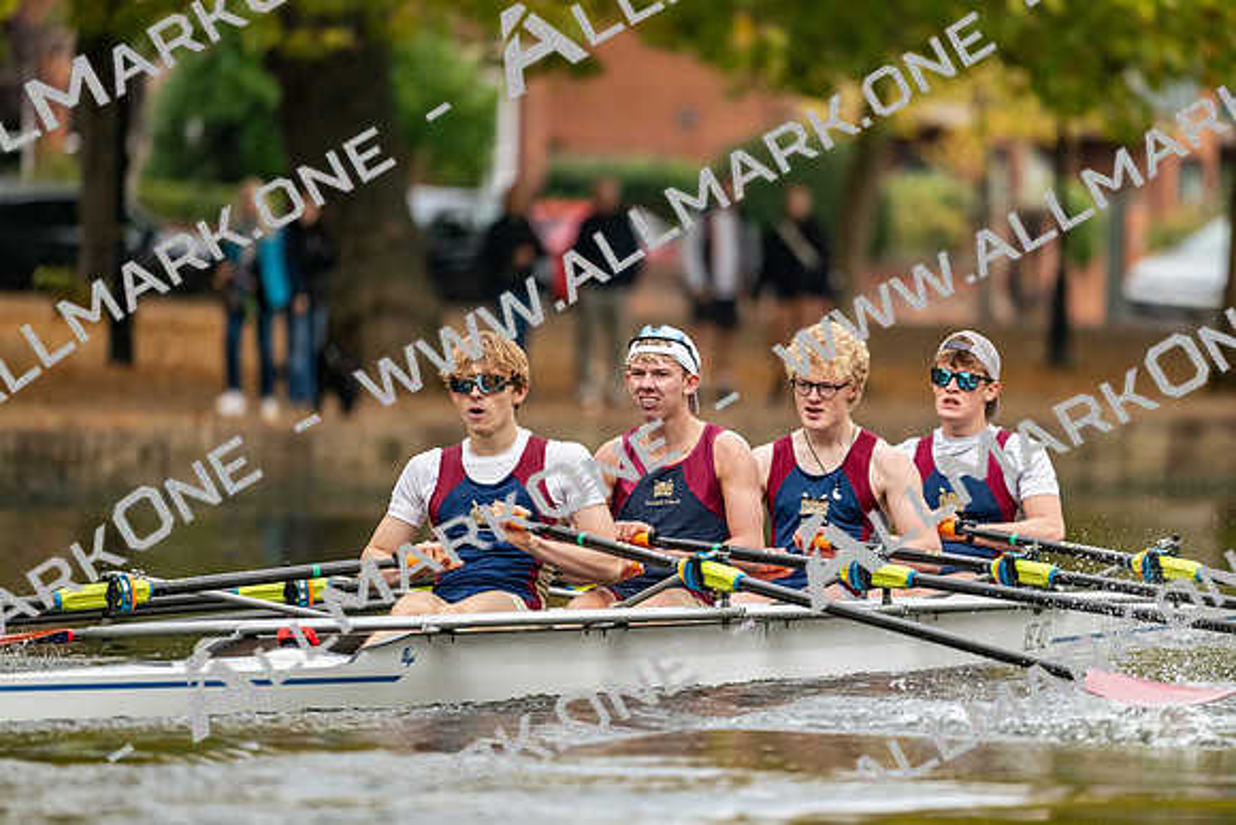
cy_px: 412
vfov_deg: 3.4
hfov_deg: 5.2
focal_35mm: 400
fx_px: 13736
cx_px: 618
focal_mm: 400
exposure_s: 1/2500
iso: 2200
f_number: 4.5
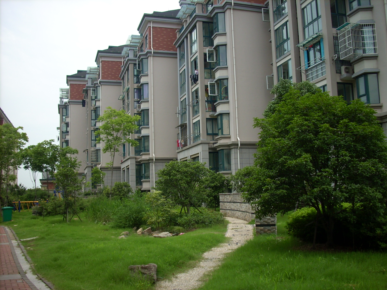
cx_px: 194
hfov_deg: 50.1
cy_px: 145
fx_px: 414
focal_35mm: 37
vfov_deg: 38.7
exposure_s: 1/169
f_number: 5.6
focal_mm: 6.2
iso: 64
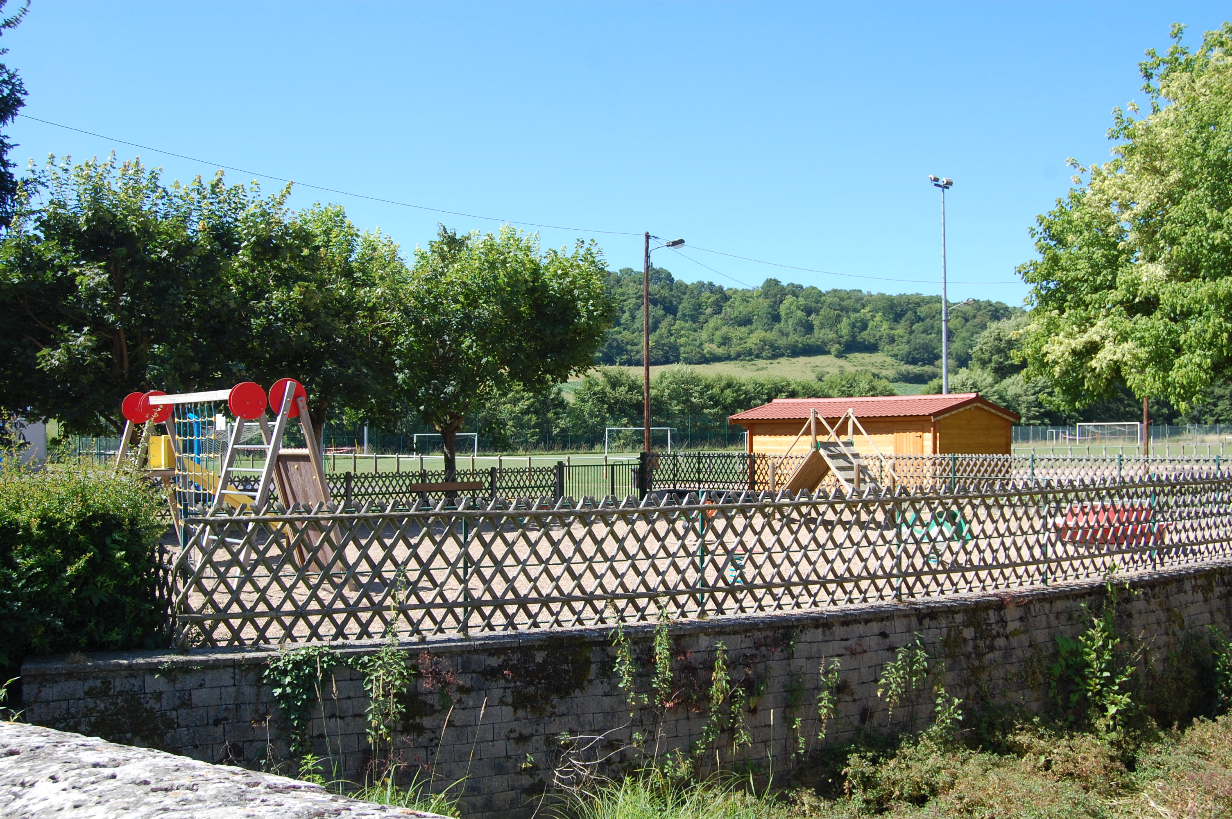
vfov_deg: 34.1
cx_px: 616
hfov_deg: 49.6
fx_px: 1333
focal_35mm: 39
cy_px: 410
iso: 200
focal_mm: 26
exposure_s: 1/250
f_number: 8
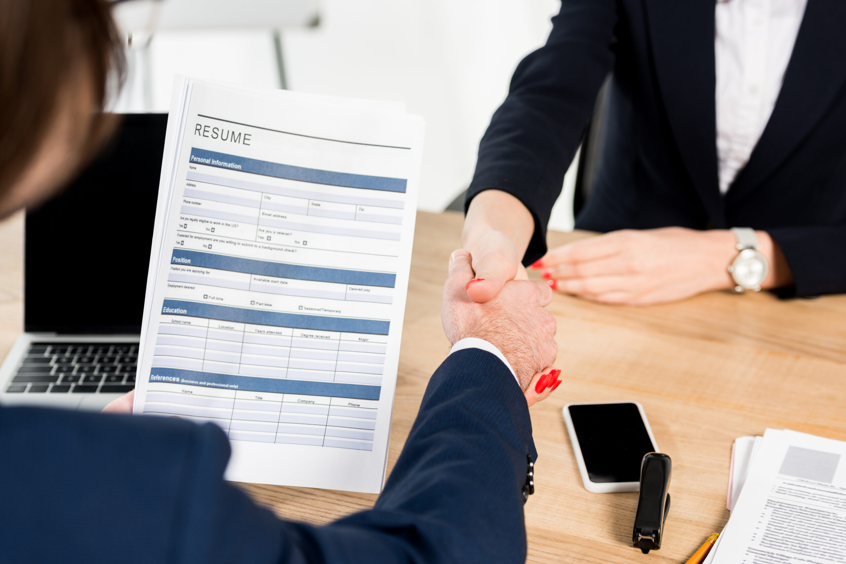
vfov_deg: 19.5
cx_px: 423
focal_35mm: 70
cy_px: 282
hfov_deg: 28.8
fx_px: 1646
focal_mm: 70
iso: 125
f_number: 5
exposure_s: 1/160
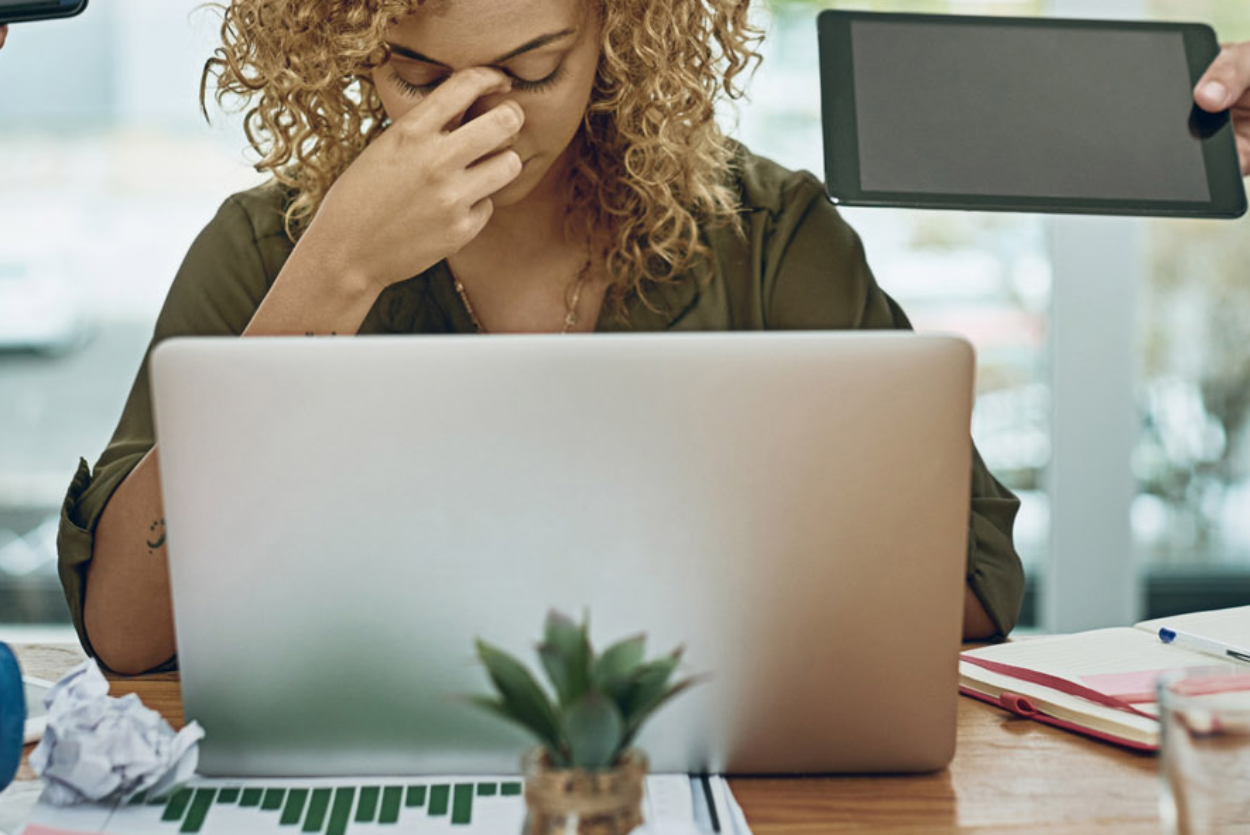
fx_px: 3335
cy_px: 113
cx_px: 578
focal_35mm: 96
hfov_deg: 21.2
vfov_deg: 14.2
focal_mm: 50
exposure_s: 1/160
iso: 200
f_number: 2.2
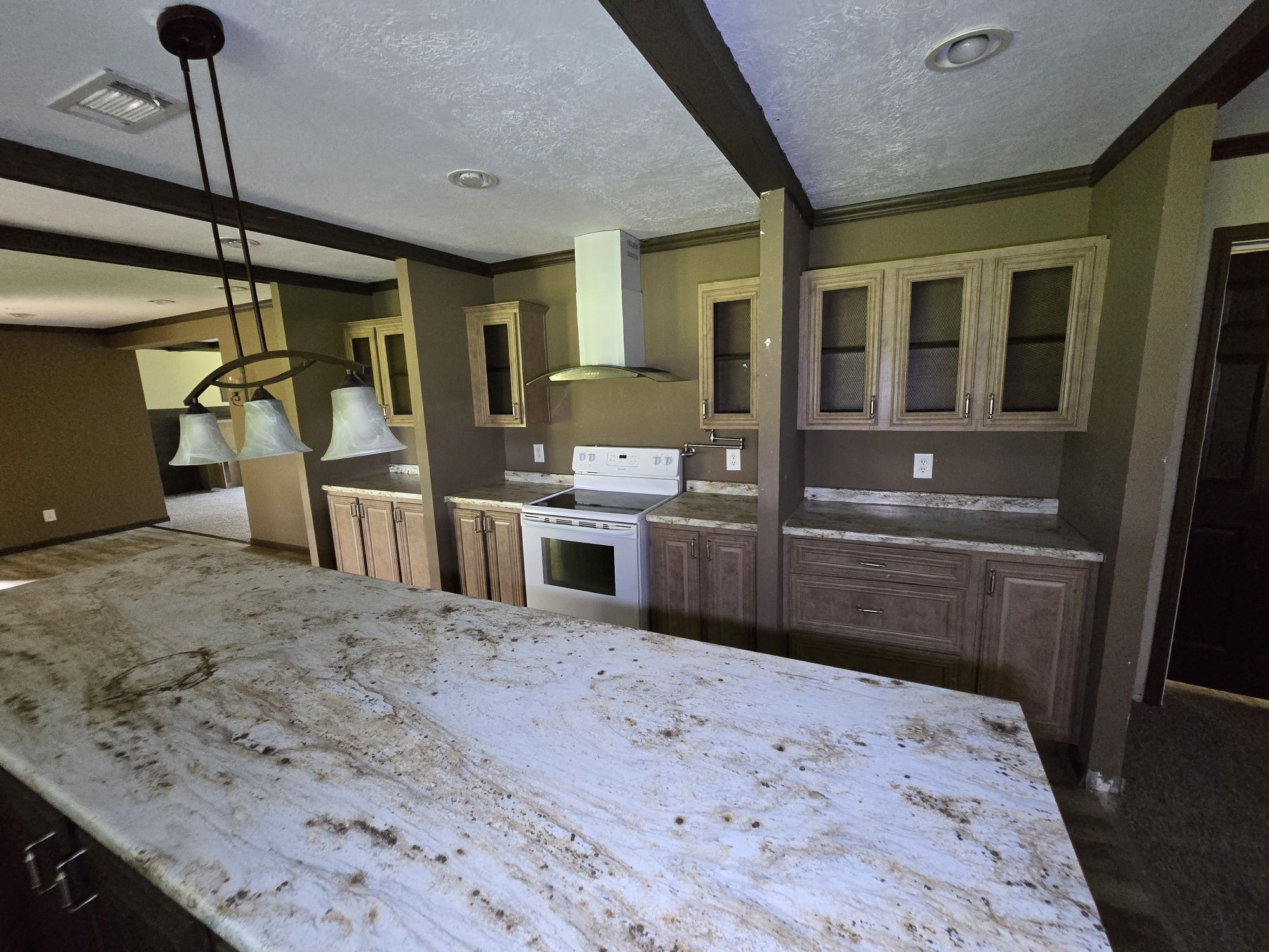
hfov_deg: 106.2
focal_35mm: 13
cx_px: 634
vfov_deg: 89.9
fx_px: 477
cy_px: 476
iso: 1250
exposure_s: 1/60
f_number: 2.2
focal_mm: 2.2
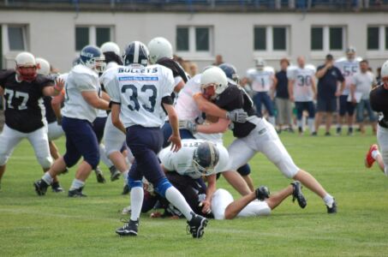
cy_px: 128
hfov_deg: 8.1
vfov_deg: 5.4
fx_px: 2743
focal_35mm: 255
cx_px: 194
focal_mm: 170
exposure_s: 1/1000
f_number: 4.8
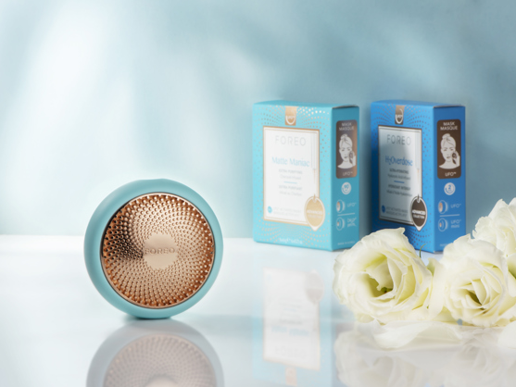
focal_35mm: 116
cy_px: 196
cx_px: 271
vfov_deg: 12.8
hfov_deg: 17.0
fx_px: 1730
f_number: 36
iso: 100
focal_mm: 105
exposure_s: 1/125
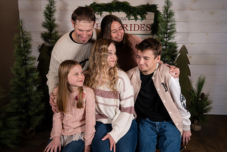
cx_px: 109
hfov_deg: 57.2
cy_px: 76
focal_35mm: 33
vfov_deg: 40.0
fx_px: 208
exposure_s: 1/250
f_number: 5.6
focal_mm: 30
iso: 400
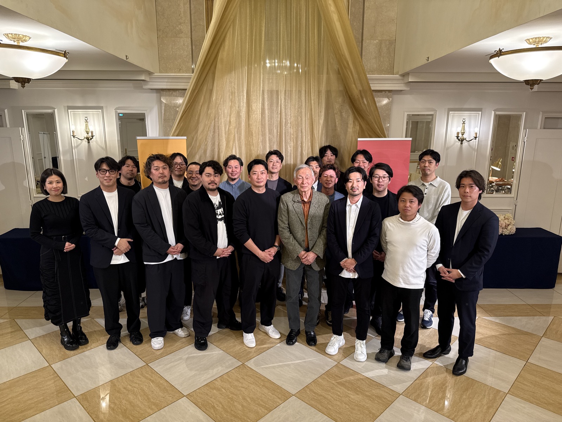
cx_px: 281
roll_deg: +0.1
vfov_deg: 56.8
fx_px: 390
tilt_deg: -12.7
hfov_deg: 71.6
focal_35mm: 24
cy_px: 211
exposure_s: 1/50
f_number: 1.78
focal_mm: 6.76
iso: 100
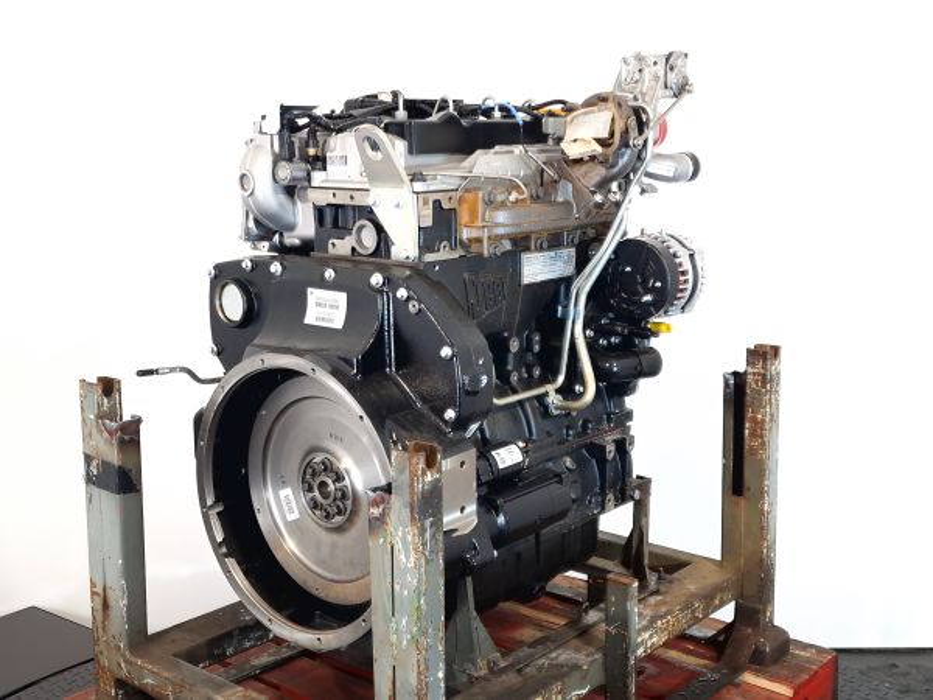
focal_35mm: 23
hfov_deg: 73.9
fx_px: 620
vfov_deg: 58.9
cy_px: 350
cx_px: 466
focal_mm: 6.4
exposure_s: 1/50
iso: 100
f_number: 1.8
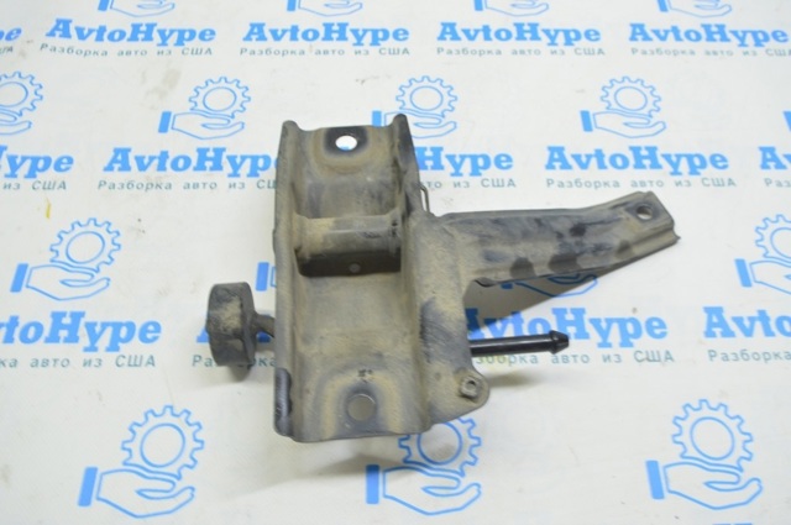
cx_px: 396
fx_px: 691
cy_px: 262
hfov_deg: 59.6
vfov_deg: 41.6
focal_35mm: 32
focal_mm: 21
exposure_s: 1/15
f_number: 5.6
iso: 400
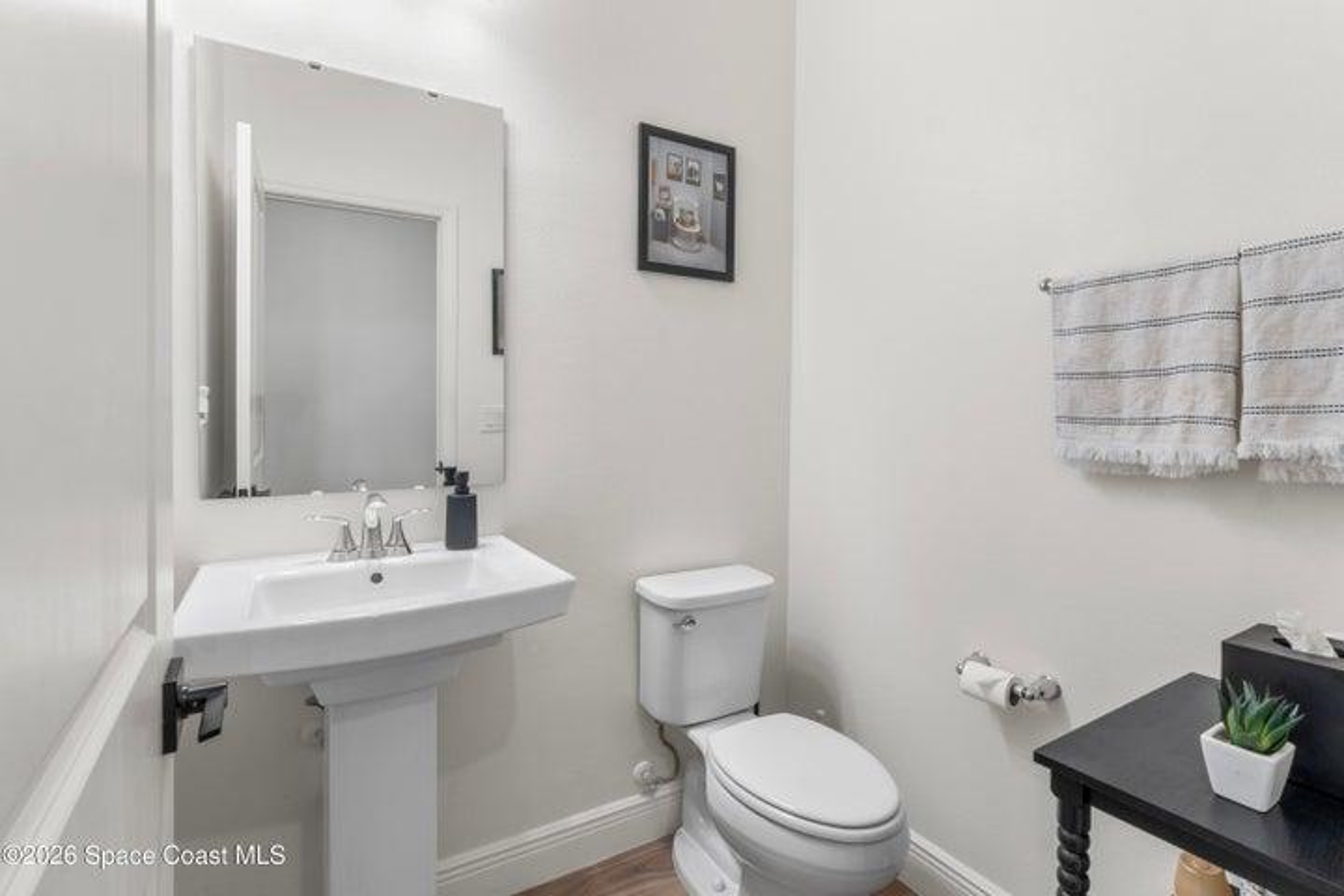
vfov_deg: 72.1
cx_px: 672
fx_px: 616
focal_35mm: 16
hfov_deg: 95.0
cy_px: 448
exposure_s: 1/10
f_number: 10
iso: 320
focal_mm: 11
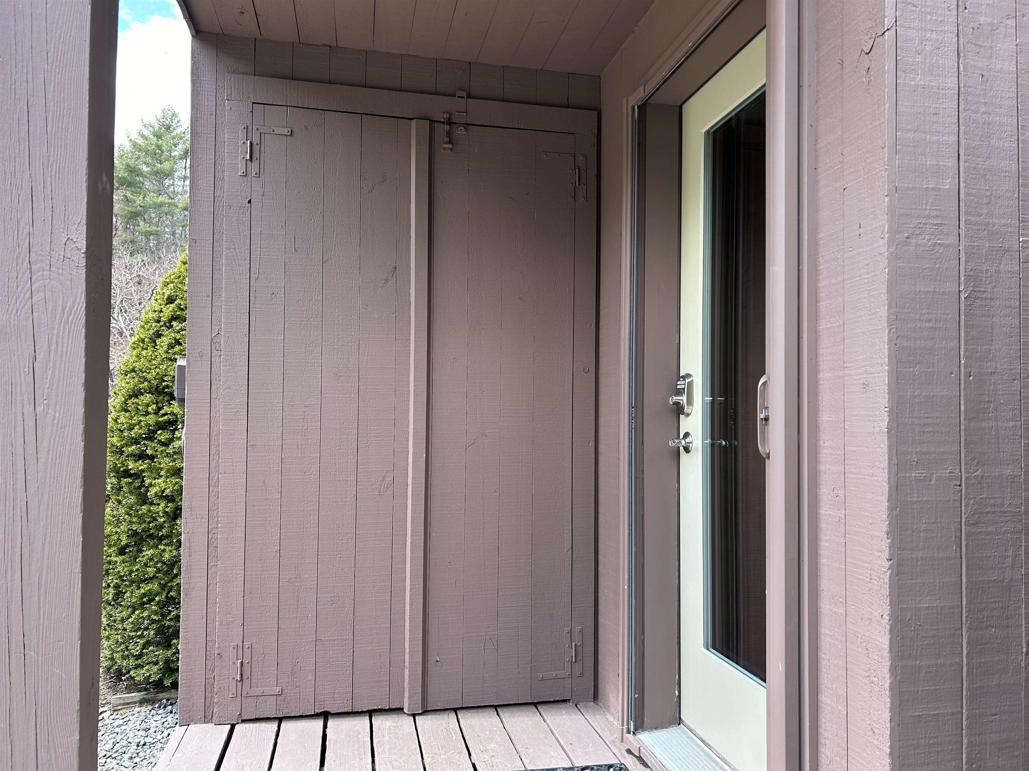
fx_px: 773
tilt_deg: +2.0
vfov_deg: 53.1
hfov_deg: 67.3
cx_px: 514
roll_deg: -0.2
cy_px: 386
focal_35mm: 26
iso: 40
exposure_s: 1/258
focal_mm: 5.7
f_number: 1.5
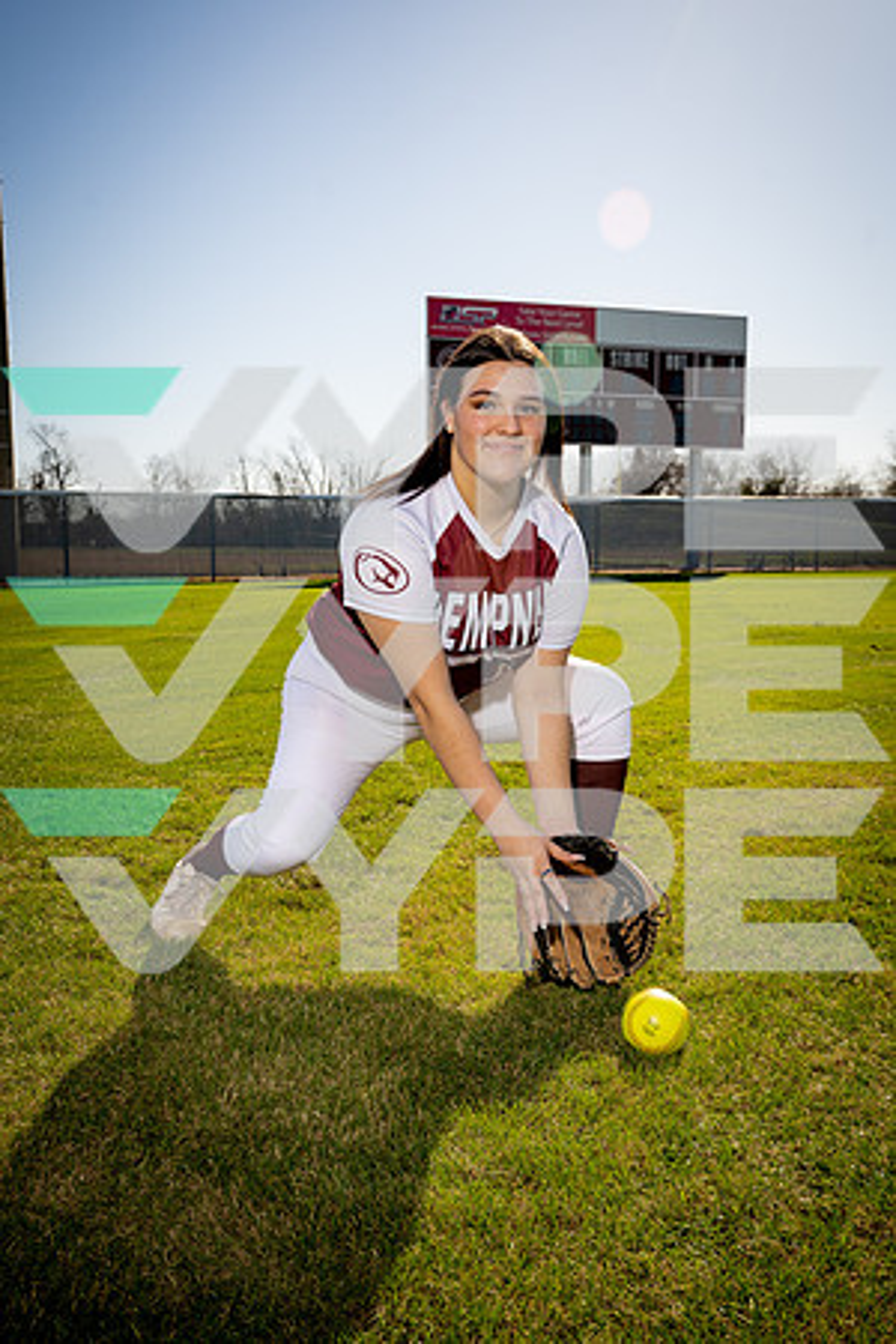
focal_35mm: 34
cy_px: 672
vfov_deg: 55.8
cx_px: 448
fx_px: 1269
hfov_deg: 38.9
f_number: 7.1
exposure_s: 1/250
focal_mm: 34
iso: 100
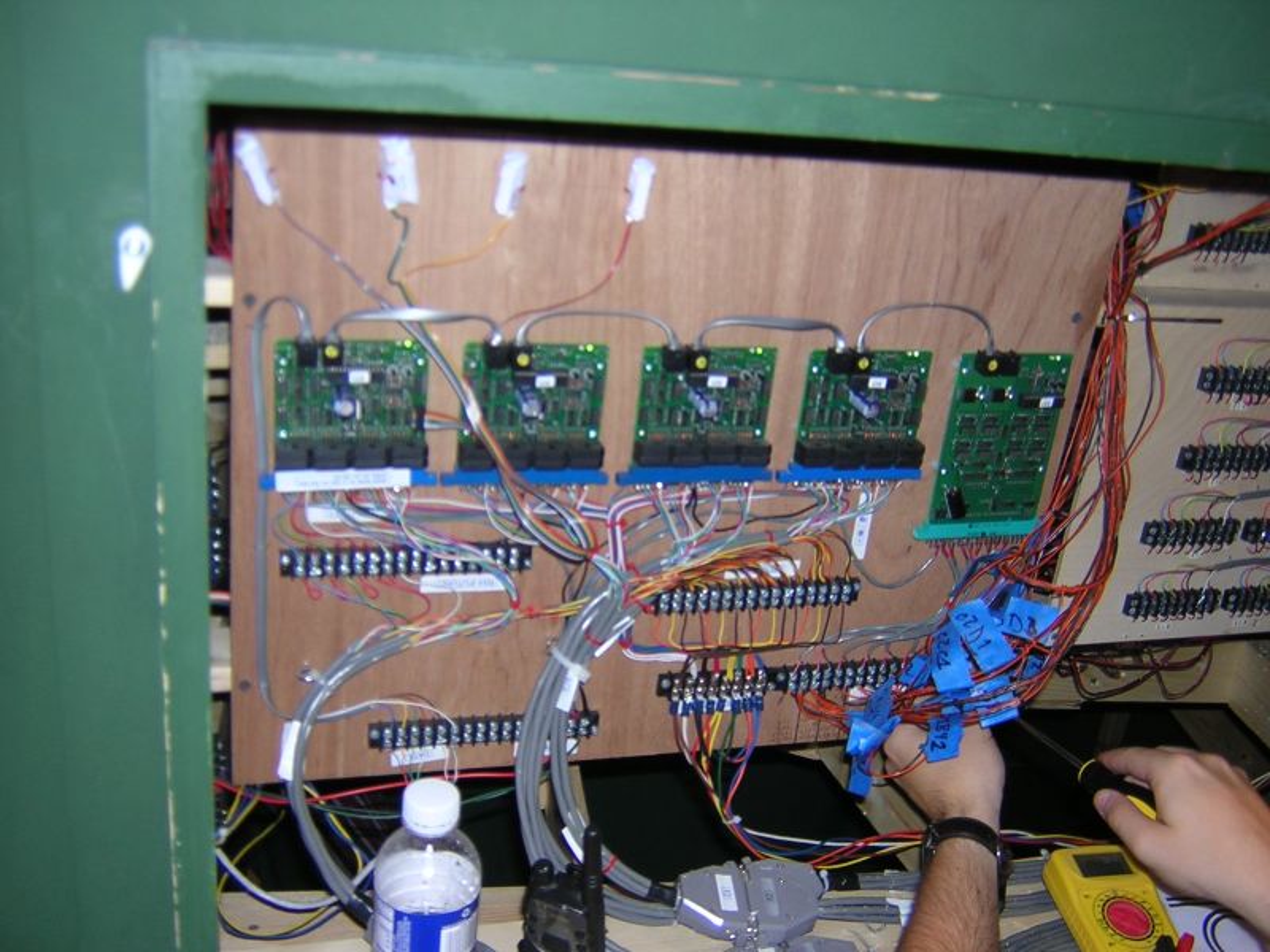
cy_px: 476
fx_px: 1321
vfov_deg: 39.7
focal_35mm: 36
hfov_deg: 51.4
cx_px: 635
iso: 100
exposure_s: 1/60.1
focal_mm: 4.7
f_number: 2.6
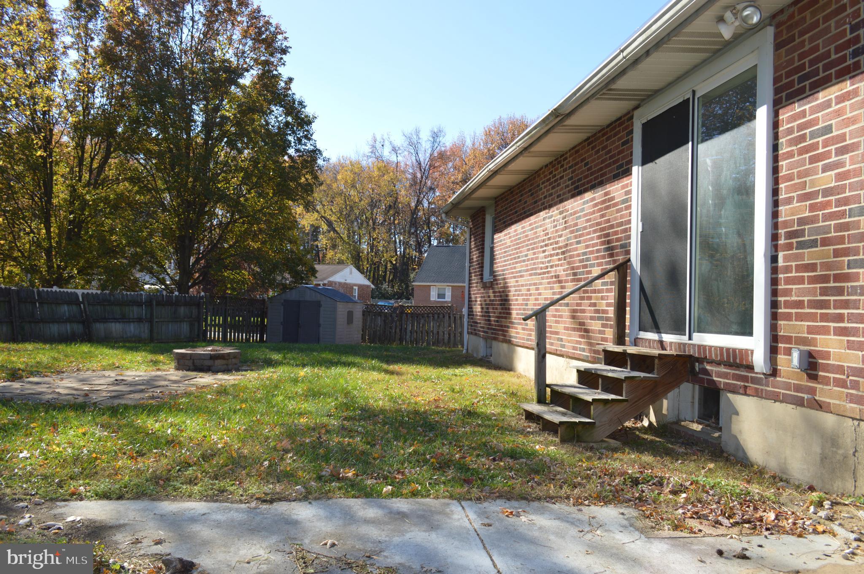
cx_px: 432
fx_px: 647
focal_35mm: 27
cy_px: 287
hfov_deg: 67.4
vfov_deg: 47.8
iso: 100
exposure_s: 1/200
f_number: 5.6
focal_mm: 18
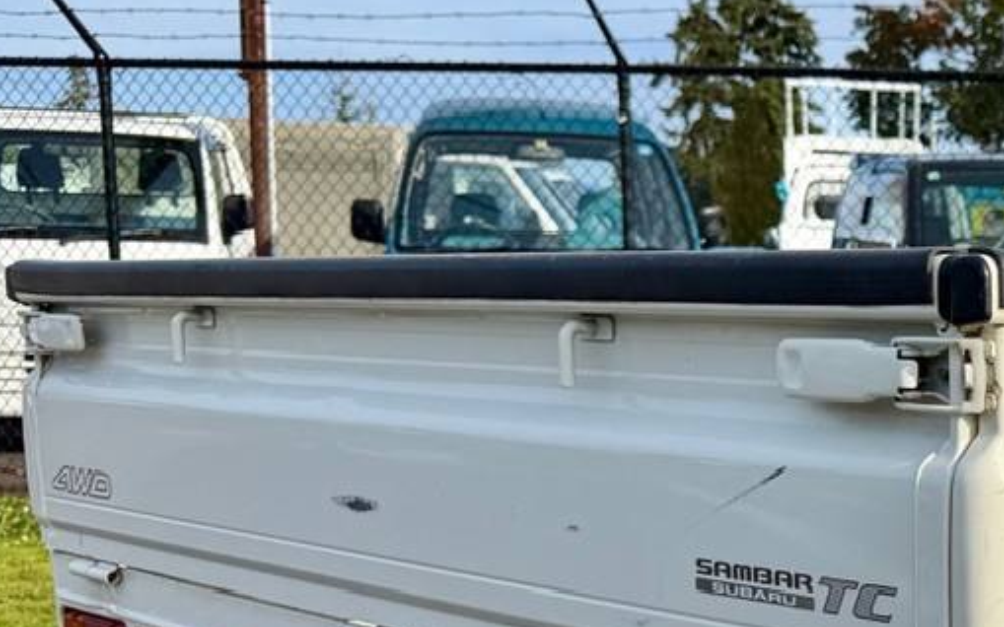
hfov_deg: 28.0
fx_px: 1751
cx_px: 1205
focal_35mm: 64
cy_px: 592
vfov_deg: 19.8
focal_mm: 6.76
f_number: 1.78
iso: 80
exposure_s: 1/7353
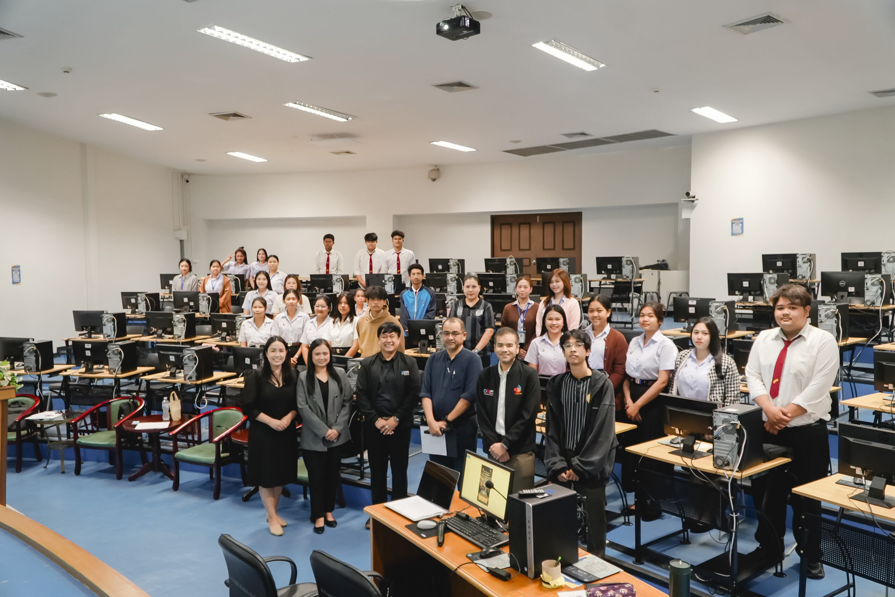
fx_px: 671
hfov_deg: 67.4
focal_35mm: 27
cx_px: 448
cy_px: 298
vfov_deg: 47.9
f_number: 4
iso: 1600
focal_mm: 18
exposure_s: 1/30
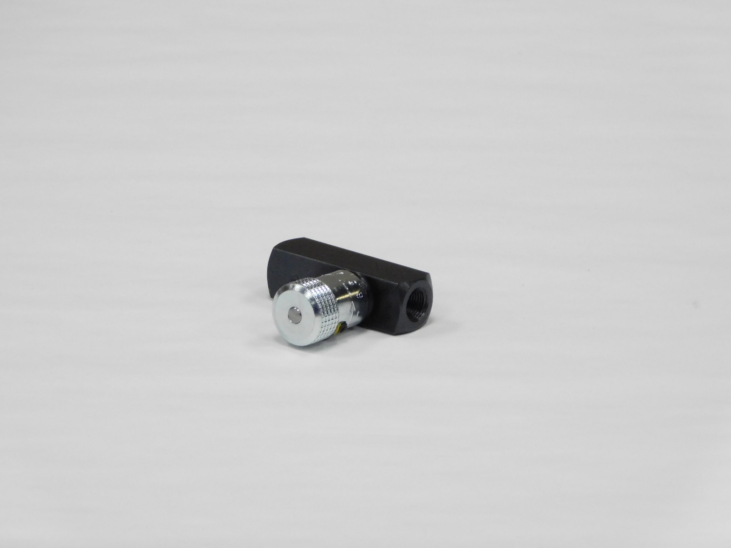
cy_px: 274
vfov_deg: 4.0
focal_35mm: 369
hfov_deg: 5.4
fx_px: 7792
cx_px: 366
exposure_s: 1/60
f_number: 5.8
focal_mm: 65.4
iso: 640
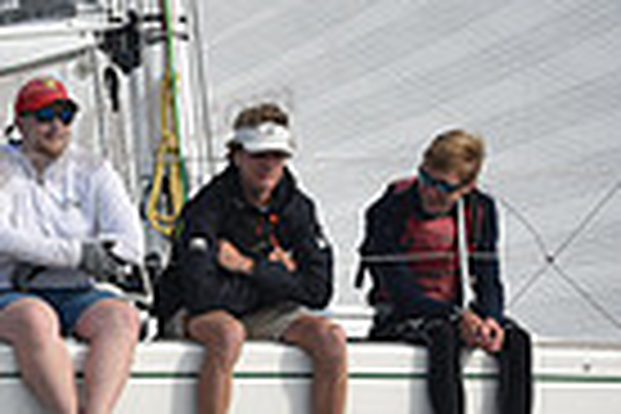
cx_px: -567
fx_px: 5951
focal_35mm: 345
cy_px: 461
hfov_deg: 5.8
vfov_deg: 4.0
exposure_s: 1/1000
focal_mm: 82
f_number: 9
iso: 320
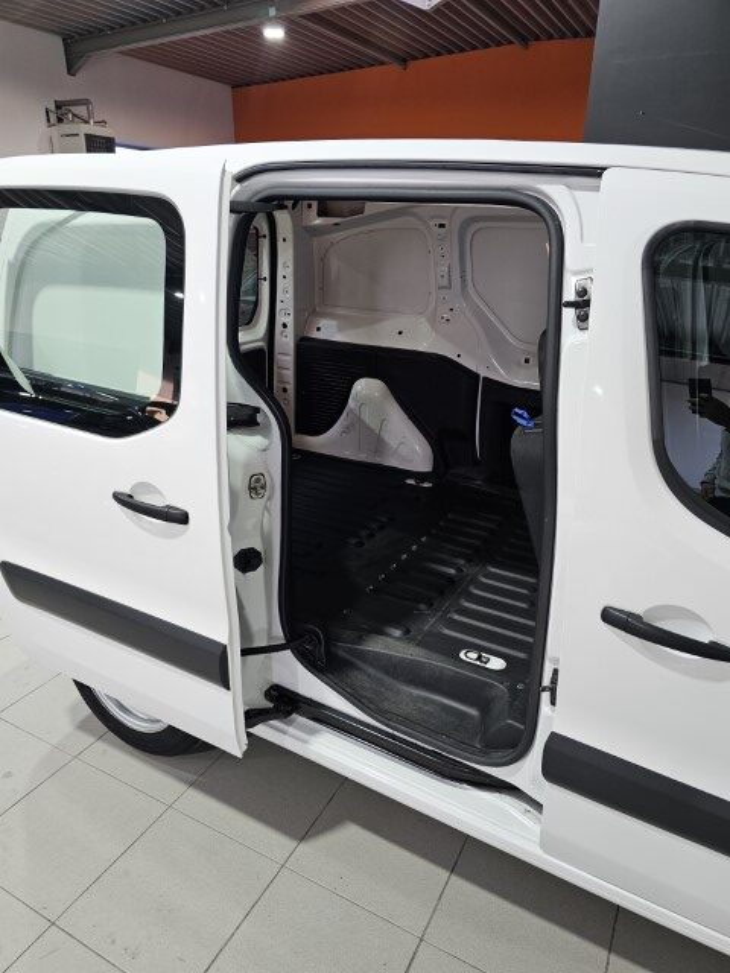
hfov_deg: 58.9
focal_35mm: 23
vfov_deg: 73.9
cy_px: 486
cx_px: 365
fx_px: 647
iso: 160
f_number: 1.7
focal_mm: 6.3
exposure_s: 1/180
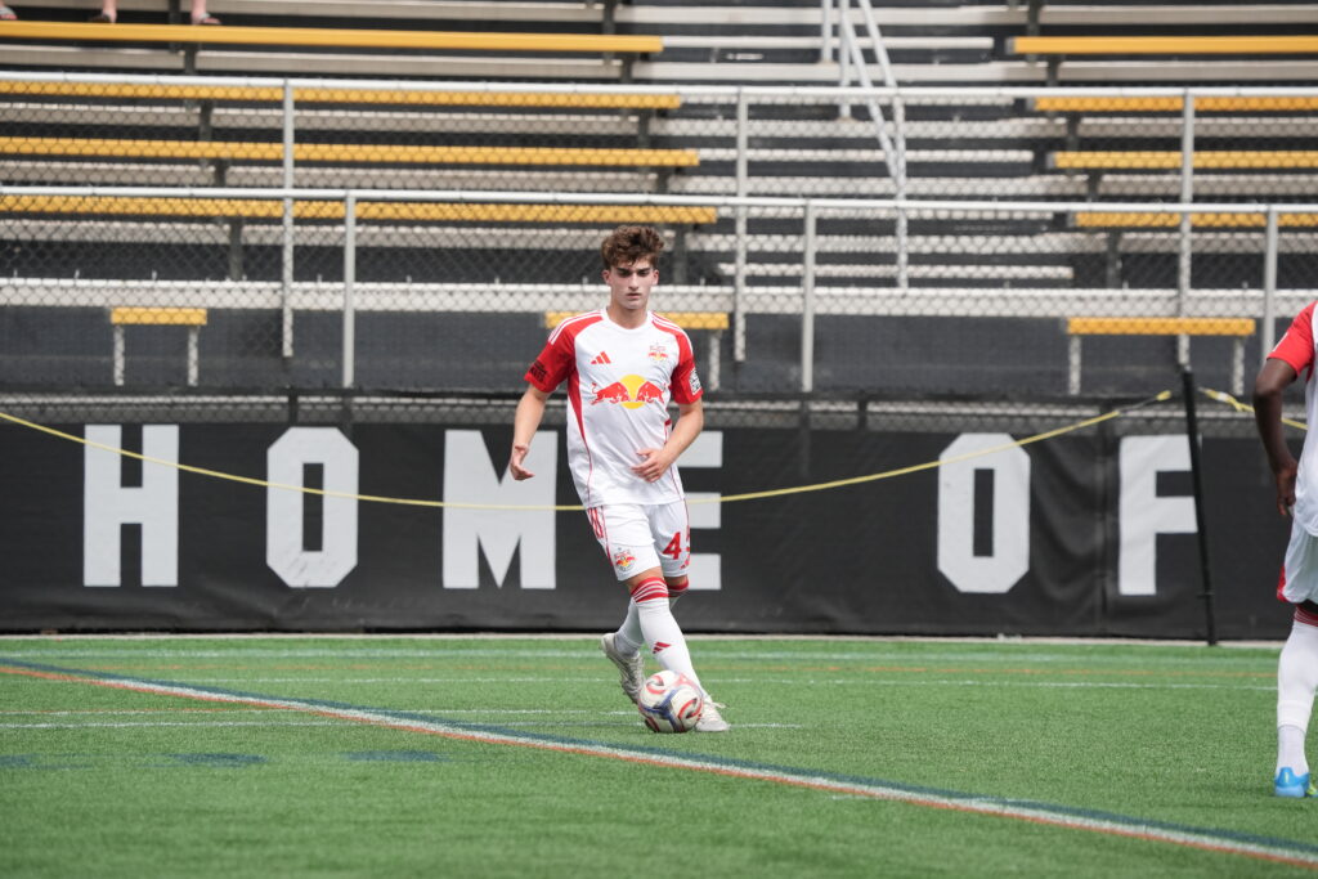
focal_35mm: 415
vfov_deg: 3.3
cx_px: 659
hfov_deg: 5.0
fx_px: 15195
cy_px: 440
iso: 1000
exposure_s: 1/1600
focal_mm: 415
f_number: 8
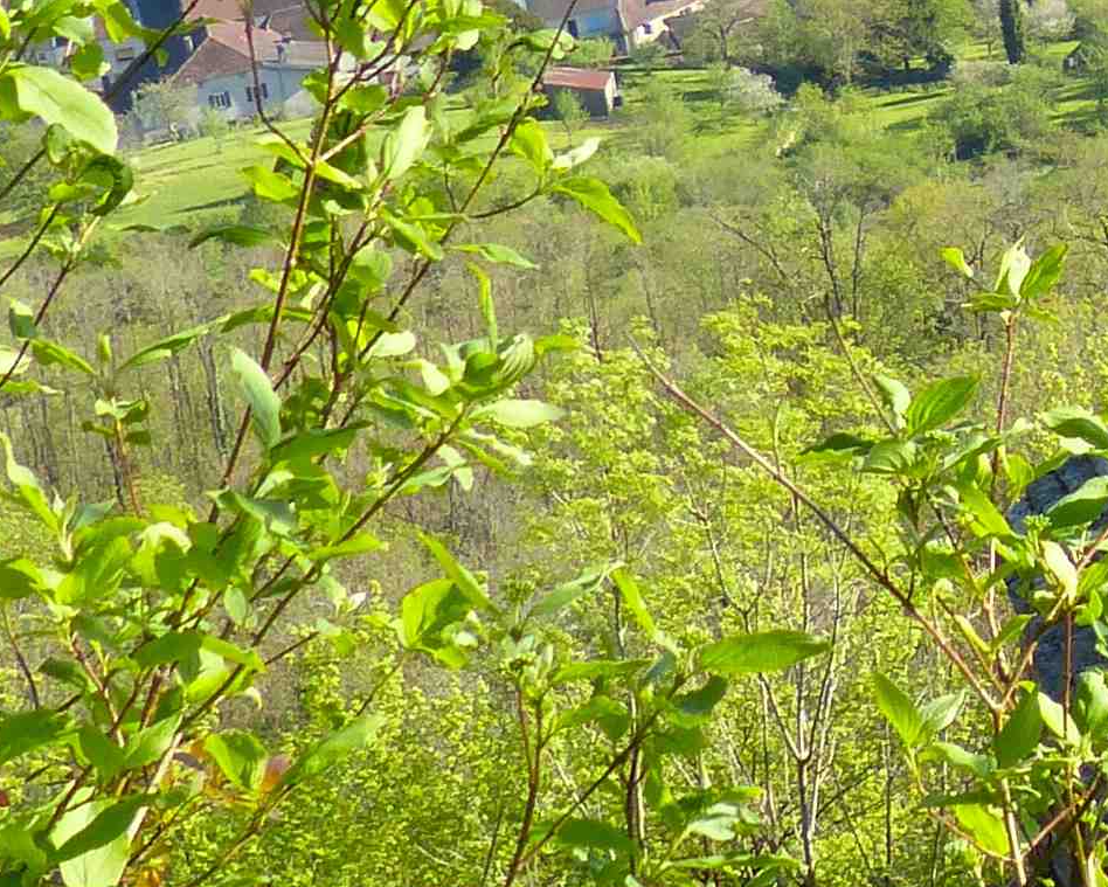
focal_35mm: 140
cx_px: 2292
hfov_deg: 12.1
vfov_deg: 10.6
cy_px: -436
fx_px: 4592
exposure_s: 1/250
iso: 100
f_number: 4
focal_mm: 6
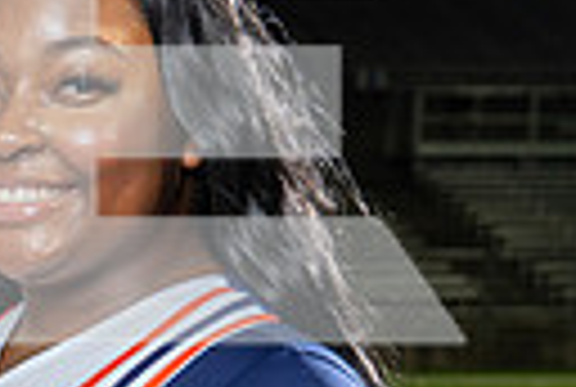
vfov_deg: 7.1
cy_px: 655
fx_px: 3047
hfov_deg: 9.8
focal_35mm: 190
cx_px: -666
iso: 640
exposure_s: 1/250
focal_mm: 42
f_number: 4.5
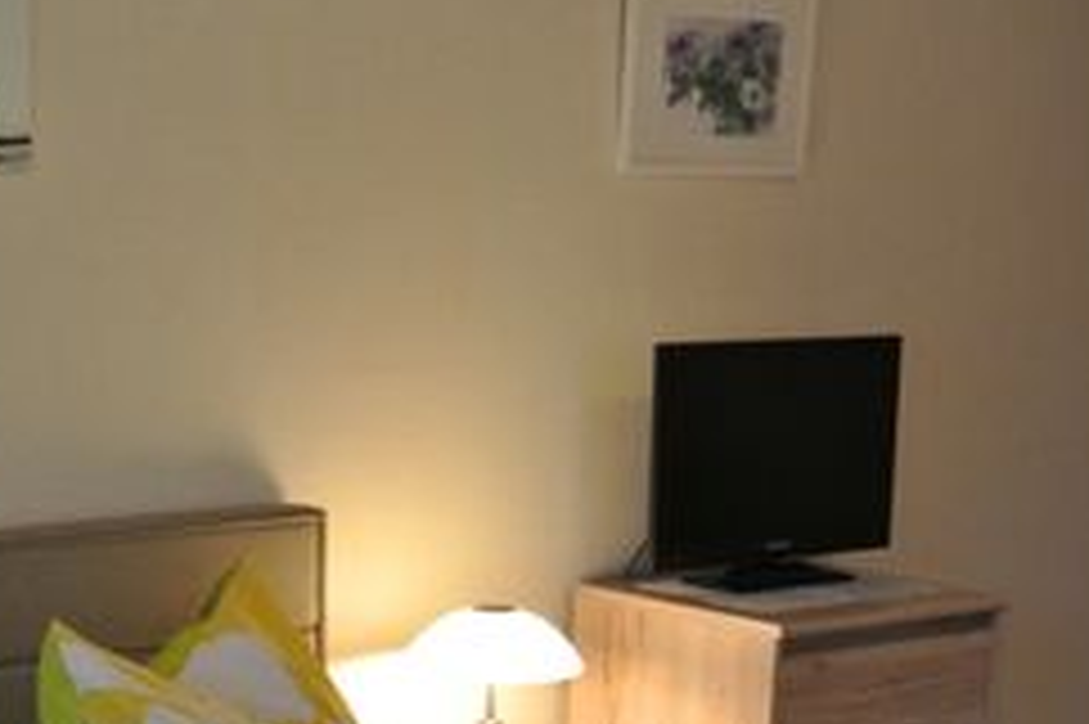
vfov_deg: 18.4
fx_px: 2176
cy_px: 720
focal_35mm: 72
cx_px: -14
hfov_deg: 26.5
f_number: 3.5
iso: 800
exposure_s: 1/80
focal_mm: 11
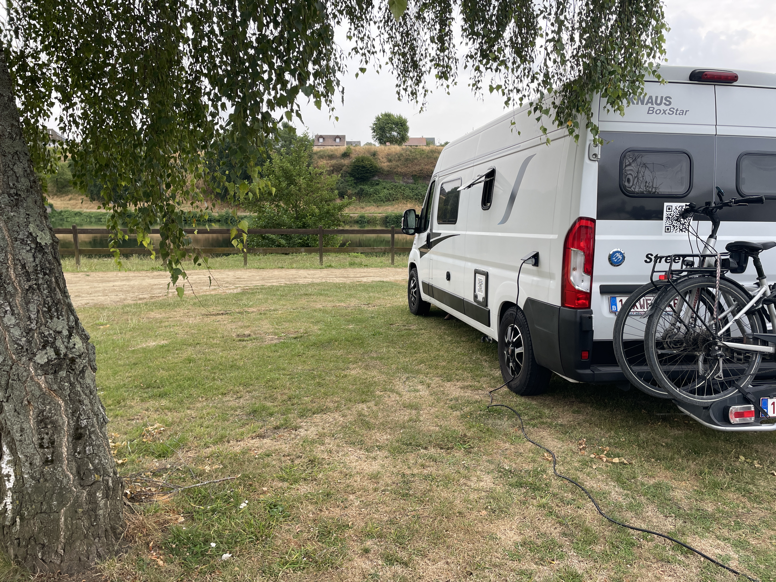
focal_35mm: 26
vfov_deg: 53.1
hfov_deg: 67.3
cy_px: 291
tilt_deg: -7.5
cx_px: 388
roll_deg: +0.2
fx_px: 583
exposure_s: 1/686
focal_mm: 4.2
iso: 32
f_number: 1.6
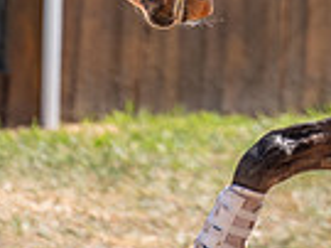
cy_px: -310
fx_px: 7901
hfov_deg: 2.4
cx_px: 261
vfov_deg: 1.8
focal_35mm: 827
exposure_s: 1/1600
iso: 320
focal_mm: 160
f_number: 2.8
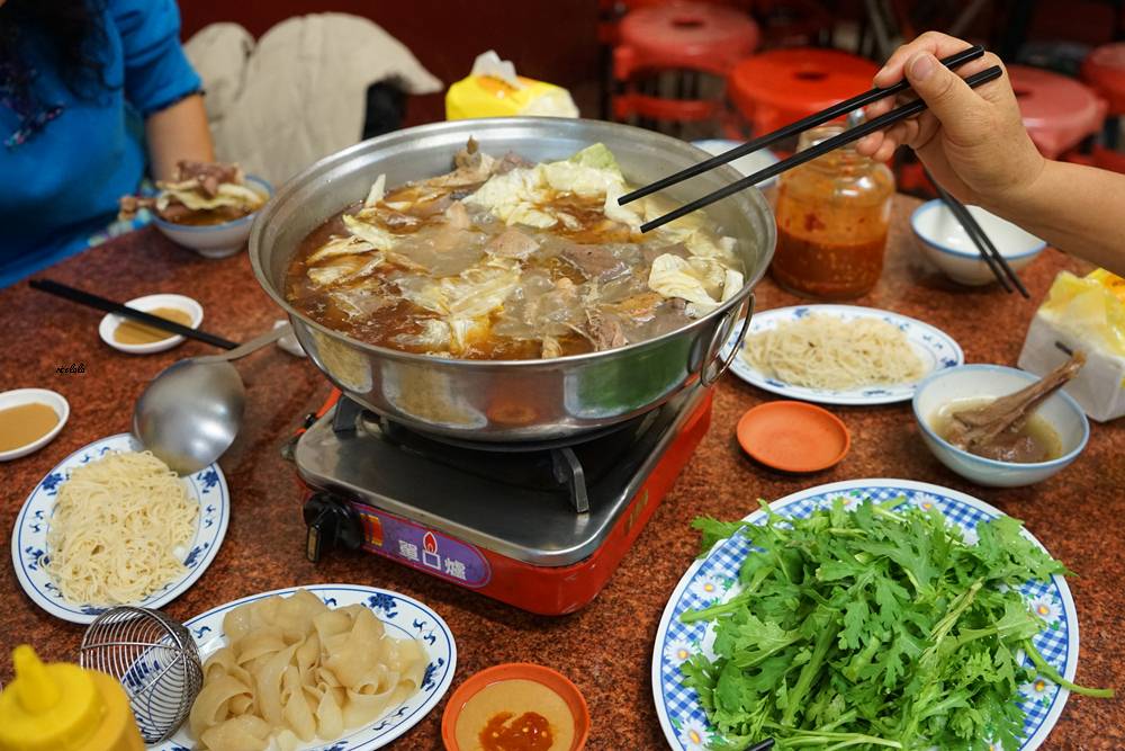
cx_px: 562
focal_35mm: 33
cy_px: 376
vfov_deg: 40.0
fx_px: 1031
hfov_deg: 57.2
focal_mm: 33
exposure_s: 1/60
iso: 2000
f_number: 4
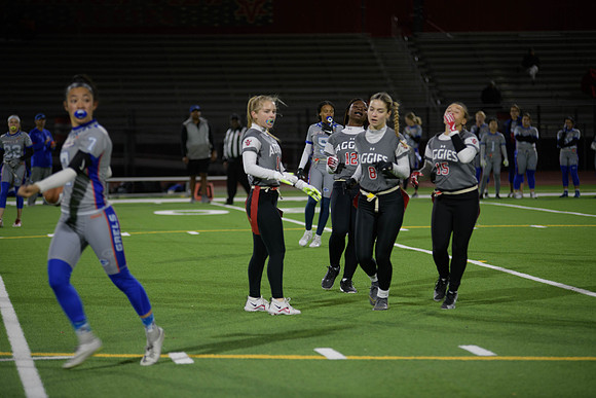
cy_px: 199
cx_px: 298
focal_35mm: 145
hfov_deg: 14.2
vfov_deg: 9.5
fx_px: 2401
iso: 640
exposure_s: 1/200
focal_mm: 145
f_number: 2.8
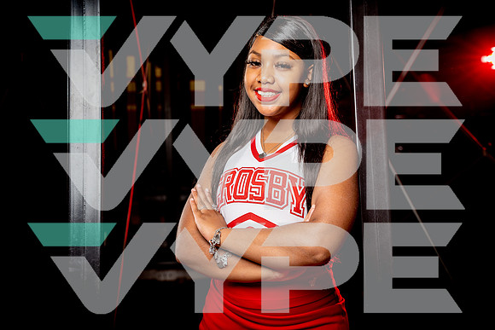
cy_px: 165
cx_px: 248
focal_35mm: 54
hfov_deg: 36.9
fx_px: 743
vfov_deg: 25.1
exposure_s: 1/250
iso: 400
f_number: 4.5
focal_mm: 54
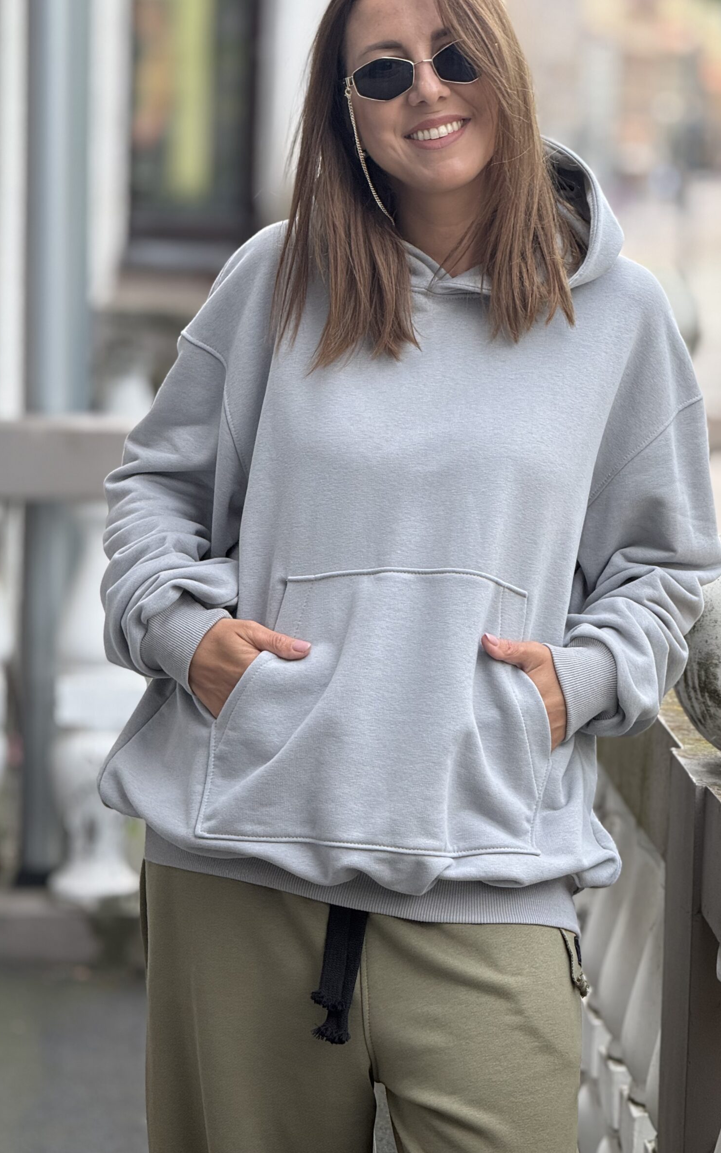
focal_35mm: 138
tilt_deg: -5.5
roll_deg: -2.2
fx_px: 4339
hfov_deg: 9.5
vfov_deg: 15.1
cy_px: 532
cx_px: 464
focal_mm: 15.66
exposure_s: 1/400
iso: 64
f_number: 2.8
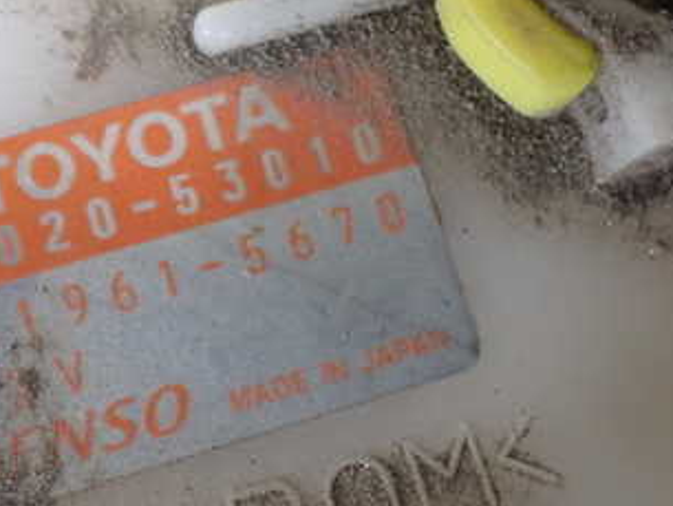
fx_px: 1148
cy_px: 228
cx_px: 221
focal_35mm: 59
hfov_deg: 32.4
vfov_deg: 24.8
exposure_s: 1/125
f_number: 2.3
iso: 800
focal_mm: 5.4
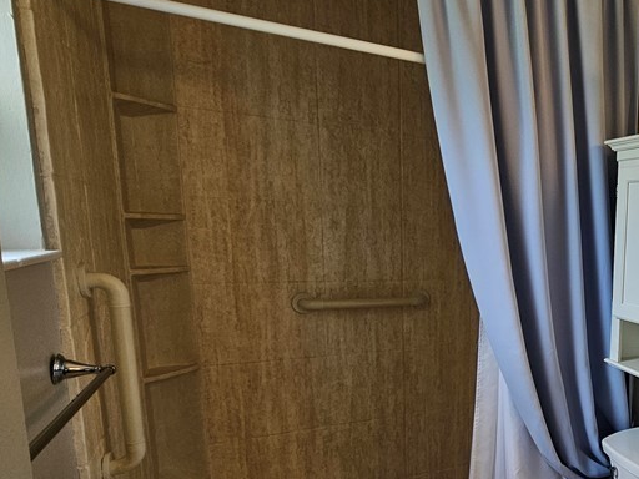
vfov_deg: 52.3
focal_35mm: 26
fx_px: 480
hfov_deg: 56.8
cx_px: 589
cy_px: 309
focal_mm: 2.2
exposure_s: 1/60
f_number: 2.2
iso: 64
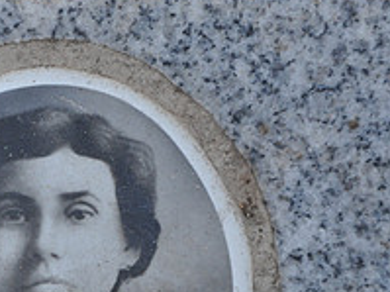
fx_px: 4959
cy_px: 240
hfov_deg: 4.5
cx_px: 55
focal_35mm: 440
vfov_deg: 3.4
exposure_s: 1/500
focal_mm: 105
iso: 360
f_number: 5.6
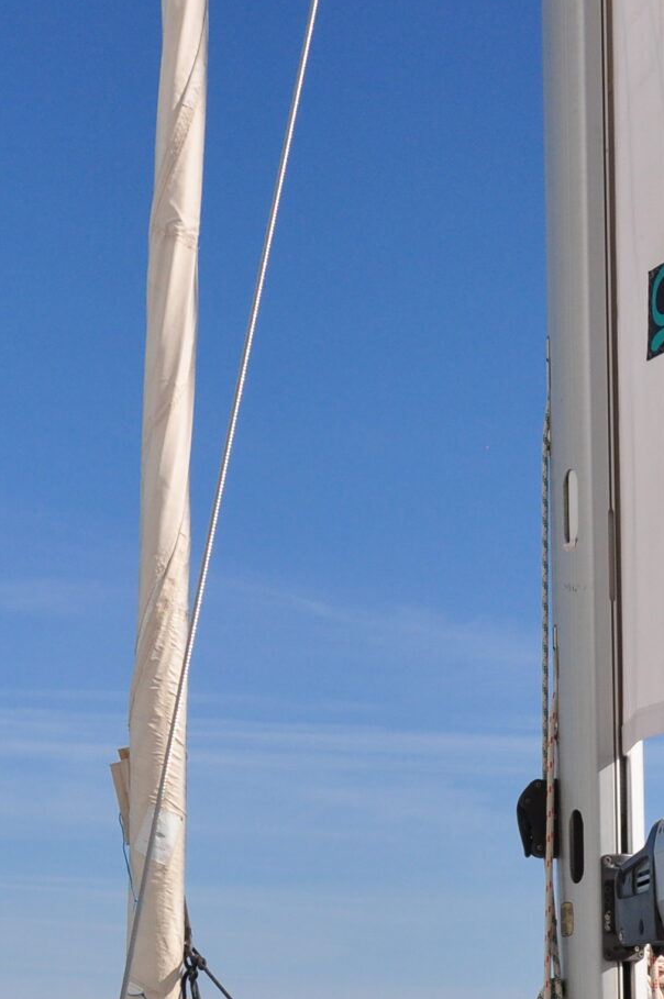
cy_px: 1202
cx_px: 633
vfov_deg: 24.2
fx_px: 2107
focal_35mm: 76
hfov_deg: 17.6
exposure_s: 1/1250
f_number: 9
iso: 320
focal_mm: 18
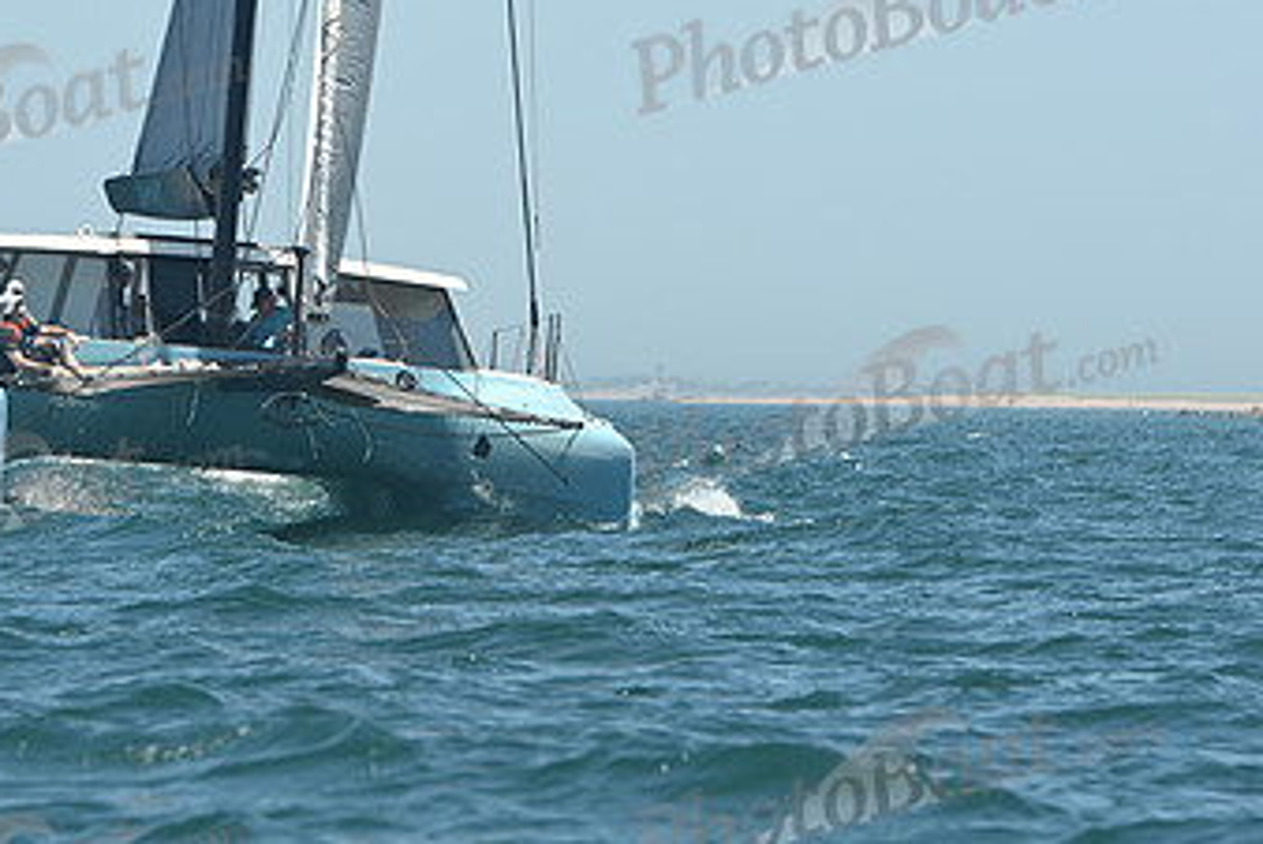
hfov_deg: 6.0
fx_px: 12044
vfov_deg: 4.0
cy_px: 263
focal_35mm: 343
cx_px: 441
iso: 320
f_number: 7.1
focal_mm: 200
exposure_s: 1/1000
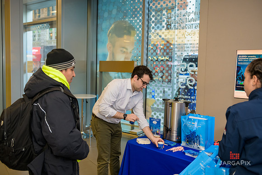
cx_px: 131
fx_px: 247
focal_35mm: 34
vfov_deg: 38.9
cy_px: 88
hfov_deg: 55.8
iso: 800
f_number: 3.2
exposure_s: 1/125
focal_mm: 34
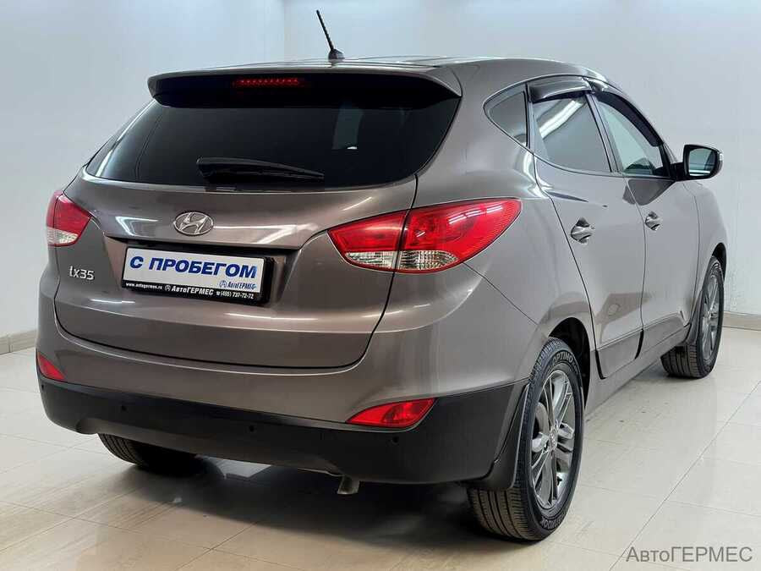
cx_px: 380
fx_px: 989
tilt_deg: -9.0
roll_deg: -1.0
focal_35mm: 45
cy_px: 286
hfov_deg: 42.1
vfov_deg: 32.2
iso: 100
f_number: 1.78
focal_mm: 6.86
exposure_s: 1/100
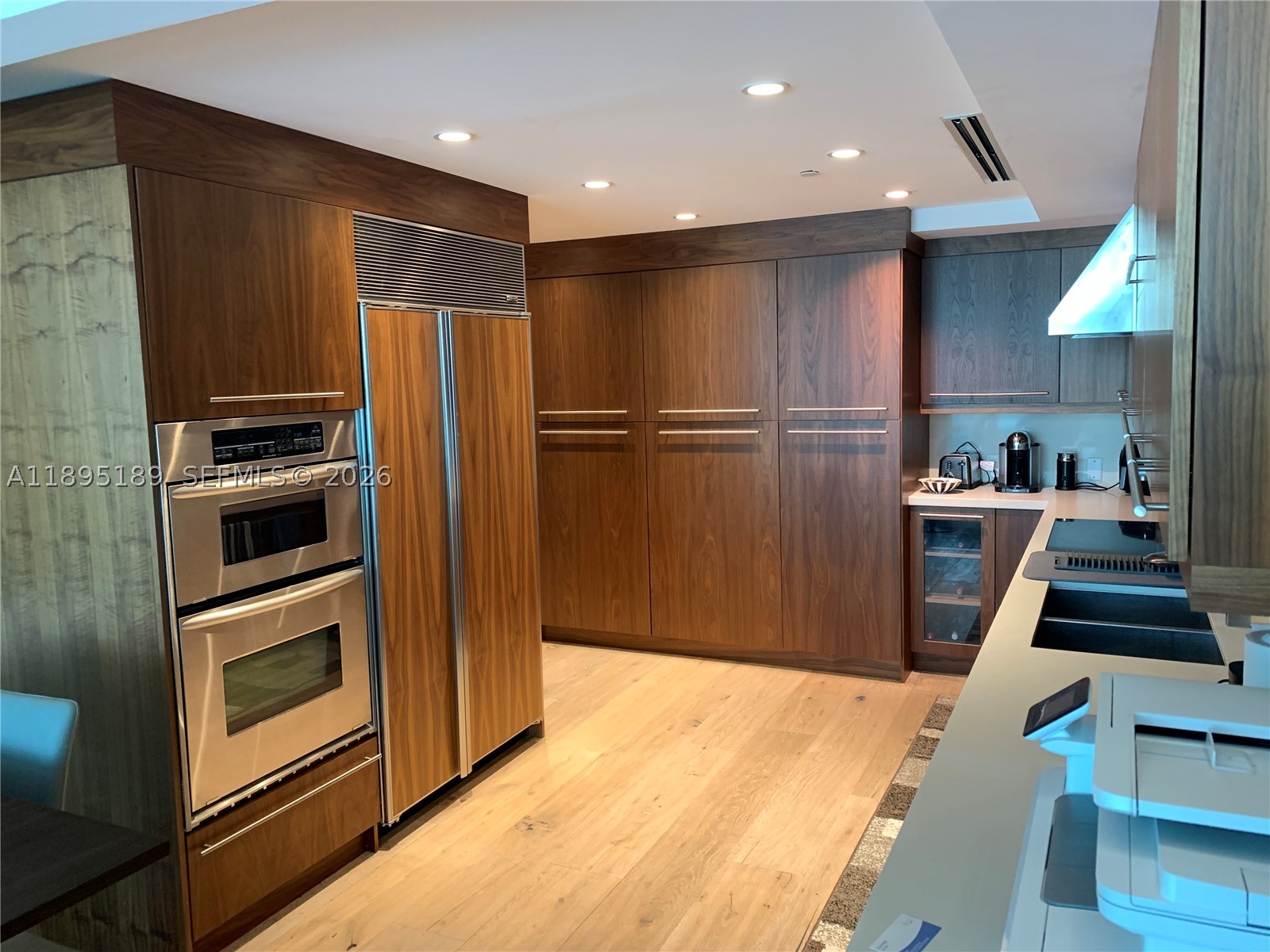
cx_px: 635
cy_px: 476
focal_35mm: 26
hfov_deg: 67.3
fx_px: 954
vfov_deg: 53.1
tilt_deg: -4.2
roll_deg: +0.6
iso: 250
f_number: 1.8
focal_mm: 4.25
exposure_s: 1/60
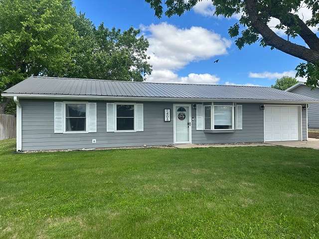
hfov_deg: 71.6
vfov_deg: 56.8
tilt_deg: +1.6
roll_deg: +0.1
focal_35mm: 24
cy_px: 120
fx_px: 221
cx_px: 160
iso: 80
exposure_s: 1/2591
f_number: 1.78
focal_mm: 6.86
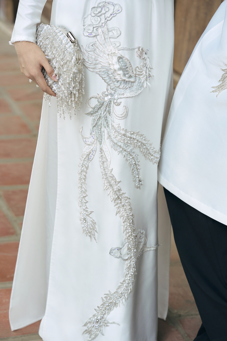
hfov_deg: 16.1
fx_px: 804
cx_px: 114
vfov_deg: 23.9
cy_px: 170
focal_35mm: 85
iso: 500
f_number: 4.5
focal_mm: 85
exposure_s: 1/500
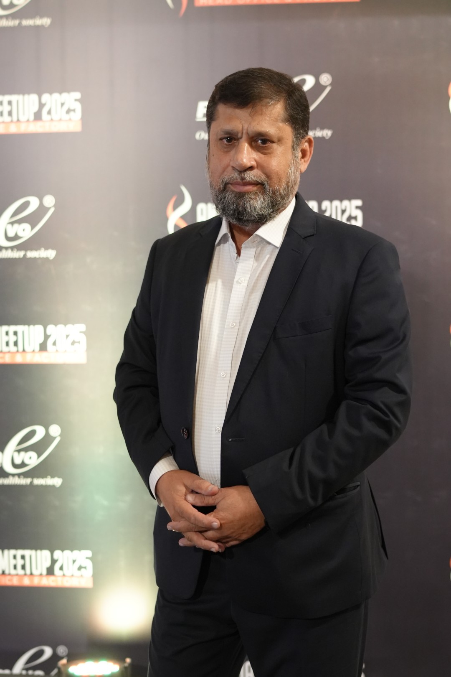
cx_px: 226
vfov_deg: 38.2
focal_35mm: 52
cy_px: 338
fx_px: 977
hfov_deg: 26.0
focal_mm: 35
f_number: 2.2
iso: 3200
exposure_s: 1/160
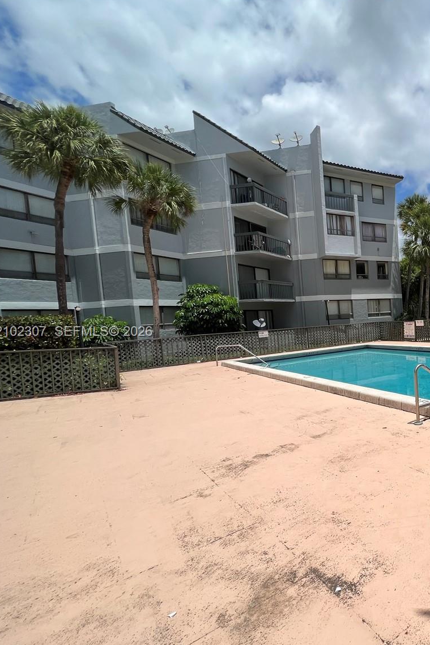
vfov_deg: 86.9
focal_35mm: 19
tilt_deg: -3.7
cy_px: 332
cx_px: 429
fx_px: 340
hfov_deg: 51.7
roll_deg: +3.2
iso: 32
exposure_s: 1/3425
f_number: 1.8
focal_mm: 1.57
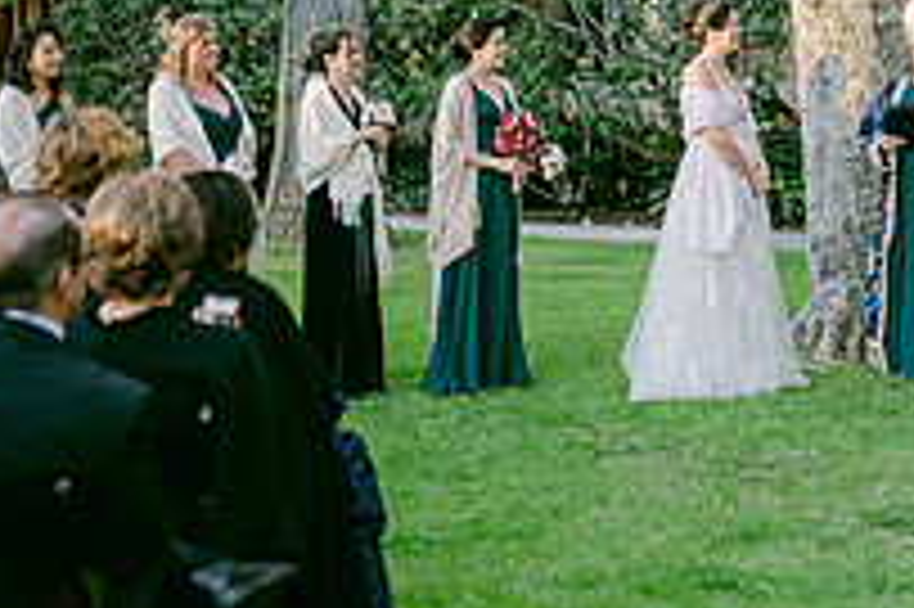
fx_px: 2537
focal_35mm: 100
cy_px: -14
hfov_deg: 19.9
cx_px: 891
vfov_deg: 13.5
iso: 1000
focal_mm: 35
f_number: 1.4
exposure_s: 1/2500
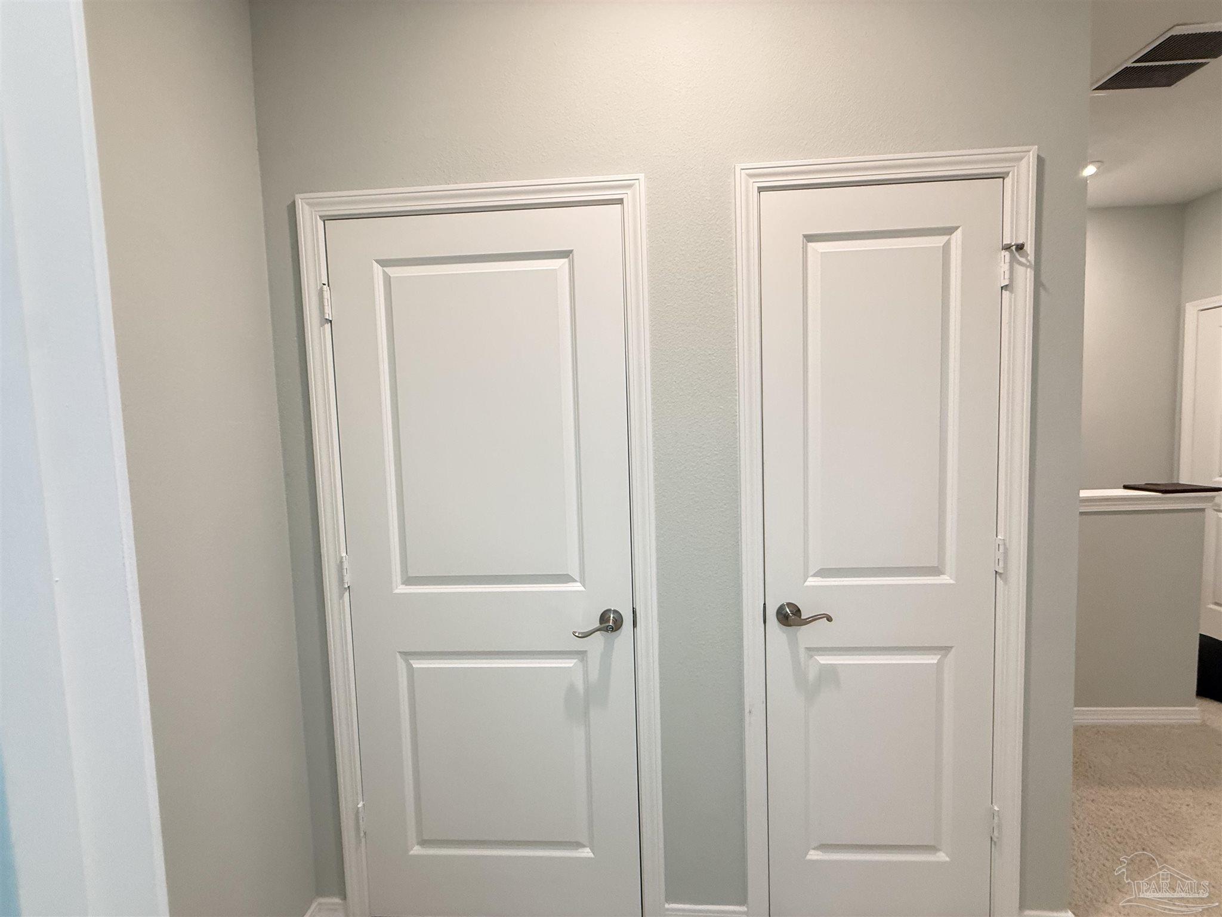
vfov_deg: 85.7
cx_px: 611
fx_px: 494
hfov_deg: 102.1
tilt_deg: -4.0
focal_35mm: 14
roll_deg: +1.6
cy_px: 458
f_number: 2.2
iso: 250
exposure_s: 1/60
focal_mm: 2.22
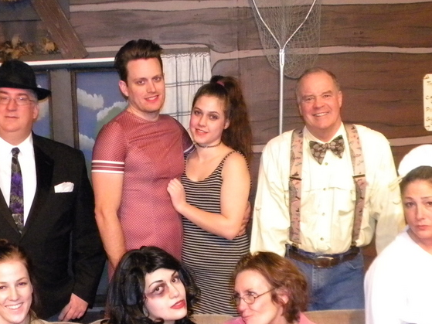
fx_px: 823
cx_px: 141
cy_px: 237
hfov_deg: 29.2
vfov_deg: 22.1
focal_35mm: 66
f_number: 3.7
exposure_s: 1/33.8
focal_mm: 6.4
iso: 800
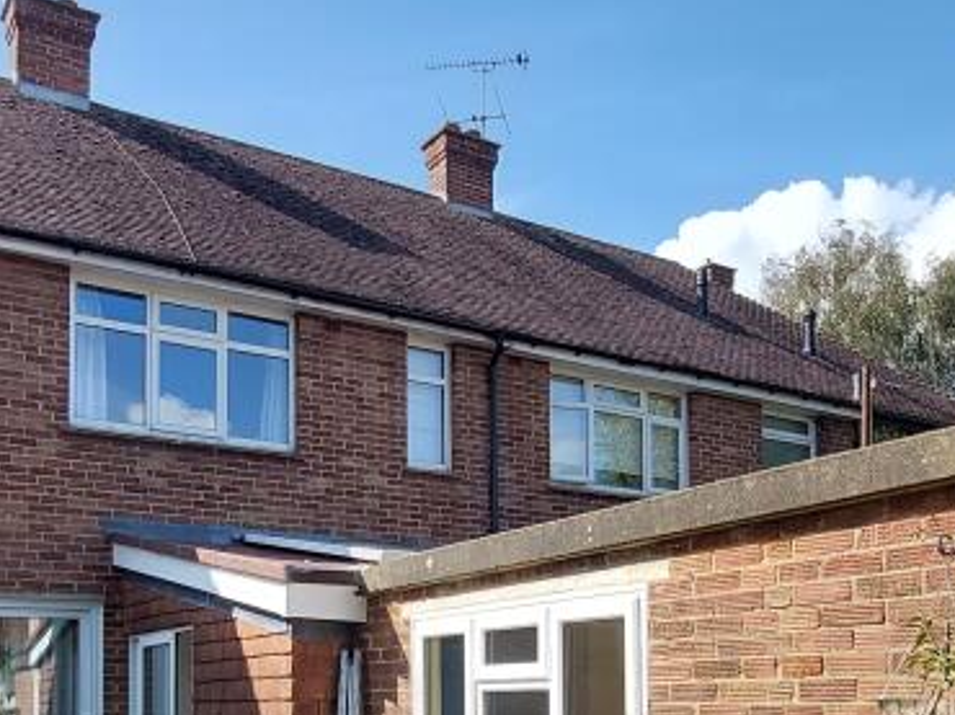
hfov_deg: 51.2
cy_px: 689
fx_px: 993
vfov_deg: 36.3
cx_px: 408
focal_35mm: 36
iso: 50
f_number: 2.2
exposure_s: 1/636
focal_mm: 1.74
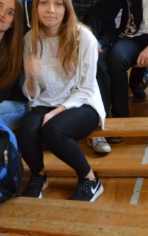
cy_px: 69
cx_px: 41
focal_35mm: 77
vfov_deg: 26.5
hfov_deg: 16.8
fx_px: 498
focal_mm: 21
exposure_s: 1/40
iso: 400
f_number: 3.8
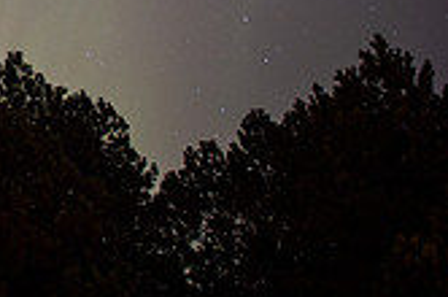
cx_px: -219
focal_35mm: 84
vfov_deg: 15.2
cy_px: -127
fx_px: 1043
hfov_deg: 20.7
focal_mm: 24
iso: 800
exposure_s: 5
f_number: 2.8
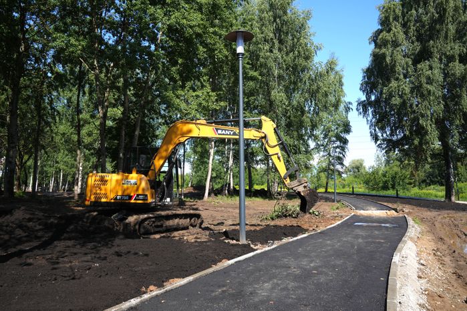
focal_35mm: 26
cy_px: 156
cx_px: 234
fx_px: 337
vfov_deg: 49.6
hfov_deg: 69.4
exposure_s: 1/160
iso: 80
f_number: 7.1
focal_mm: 26
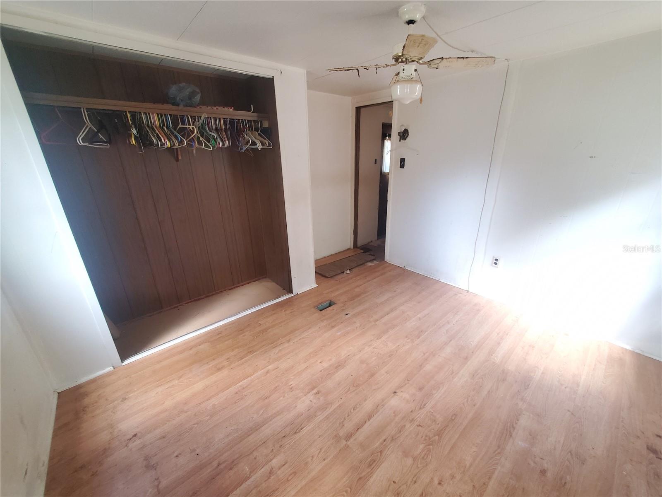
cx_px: 331
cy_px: 248
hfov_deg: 106.2
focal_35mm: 13
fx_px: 249
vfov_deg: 89.9
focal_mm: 1.8
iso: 640
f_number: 2.2
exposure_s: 1/30
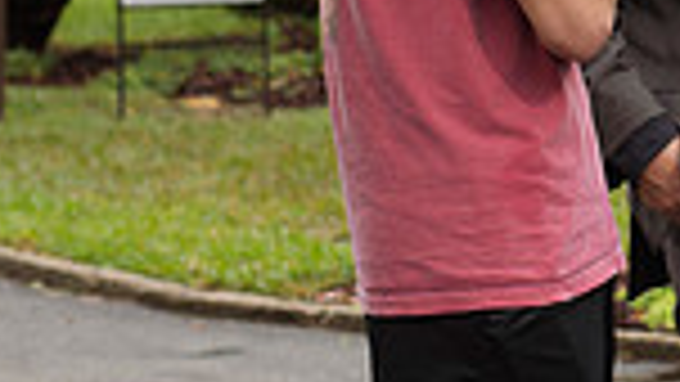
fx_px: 3769
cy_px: -389
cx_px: 1018
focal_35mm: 209
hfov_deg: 10.0
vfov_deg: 5.7
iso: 72
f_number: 4
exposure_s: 1/40
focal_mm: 50
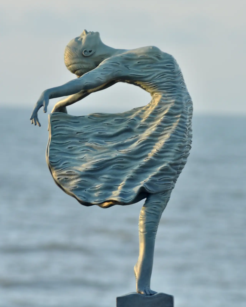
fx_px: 4631
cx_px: 123
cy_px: 158
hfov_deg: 3.0
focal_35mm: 509
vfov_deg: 3.8
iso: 200
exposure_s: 1/25
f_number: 11
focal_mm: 300
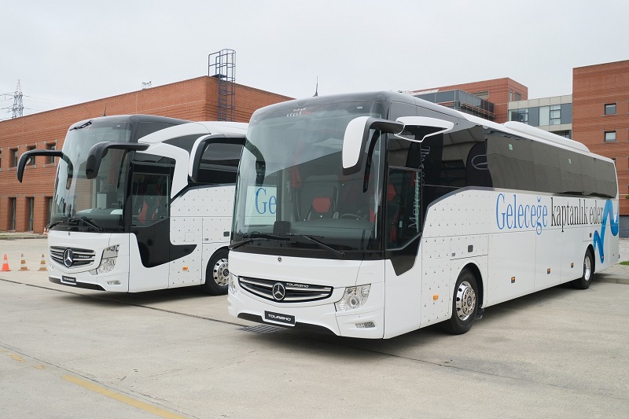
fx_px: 576
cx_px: 314
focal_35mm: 33
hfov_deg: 57.2
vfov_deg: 40.0
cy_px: 210
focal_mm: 21.9
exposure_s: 1/2700
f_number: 4
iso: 1000
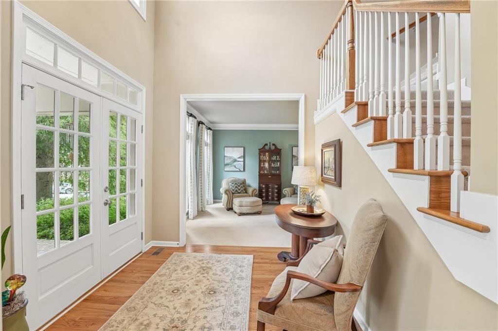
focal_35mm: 14
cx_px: 249
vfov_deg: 81.1
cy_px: 166
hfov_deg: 104.3
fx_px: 194
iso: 320
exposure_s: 1/6
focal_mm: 14
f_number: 8
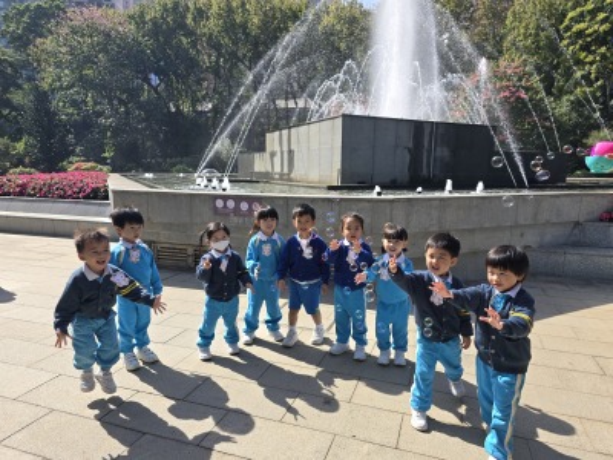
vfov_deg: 58.9
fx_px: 407
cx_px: 306
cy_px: 230
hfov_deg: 73.9
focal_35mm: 23
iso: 12
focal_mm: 6.3
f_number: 1.7
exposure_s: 1/407
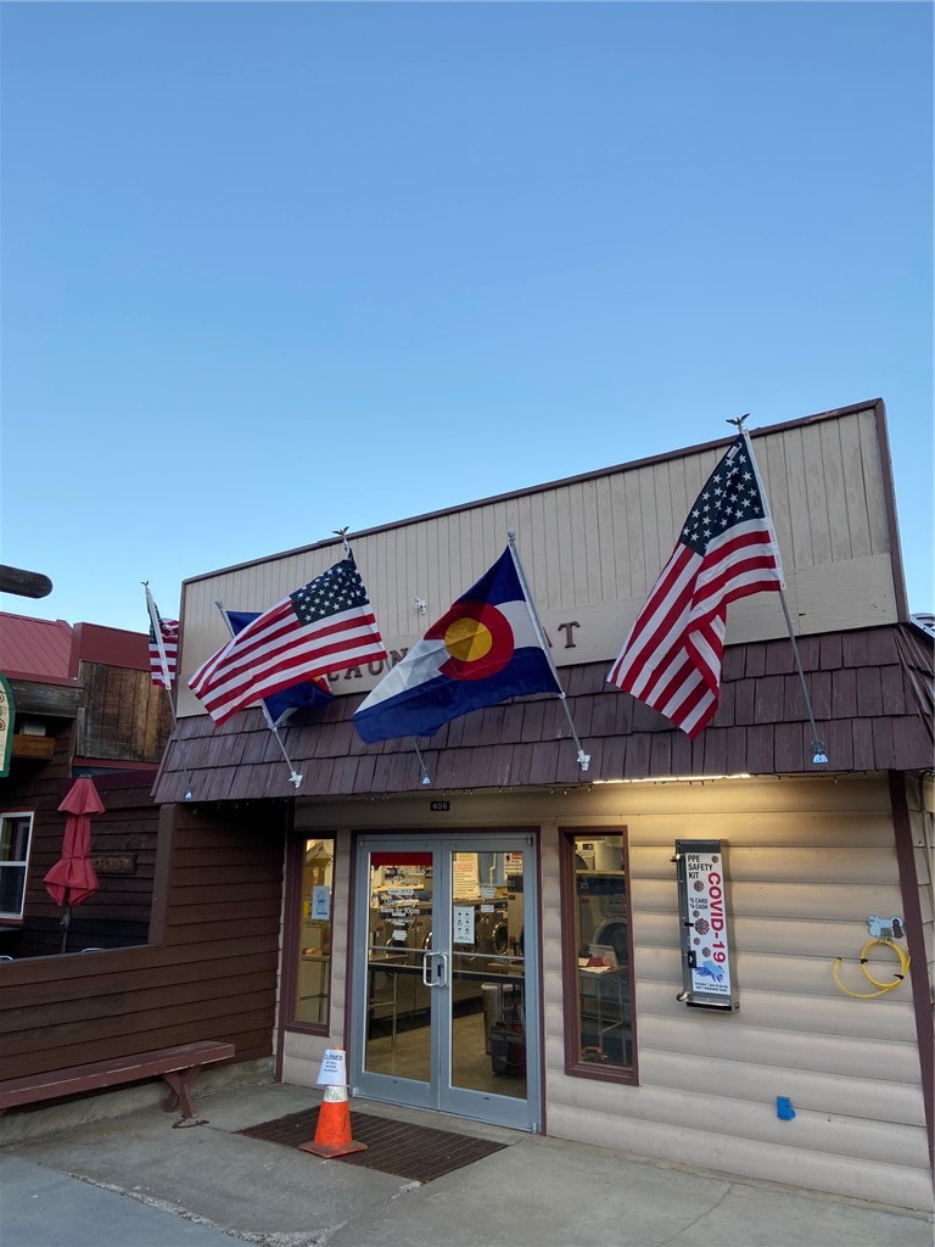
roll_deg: -2.4
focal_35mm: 26
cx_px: 468
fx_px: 936
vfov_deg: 67.3
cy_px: 624
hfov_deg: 53.1
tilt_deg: +11.4
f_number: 1.8
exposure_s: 1/208
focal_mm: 4.25
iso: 32
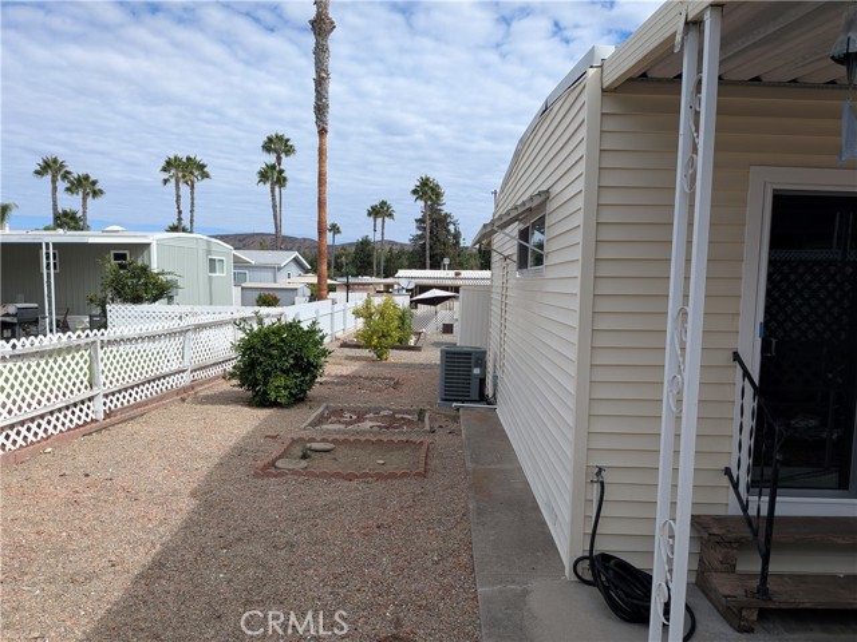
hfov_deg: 71.6
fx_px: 594
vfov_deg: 56.8
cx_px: 428
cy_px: 321
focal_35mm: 24
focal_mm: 4.53
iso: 27
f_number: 1.7
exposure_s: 1/1404
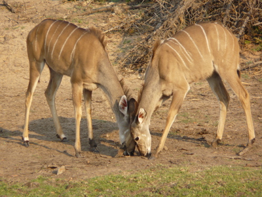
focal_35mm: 504
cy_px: 98
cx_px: 131
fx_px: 3815
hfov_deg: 3.9
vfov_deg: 3.0
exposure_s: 1/250
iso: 100
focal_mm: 82.8
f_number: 4.2
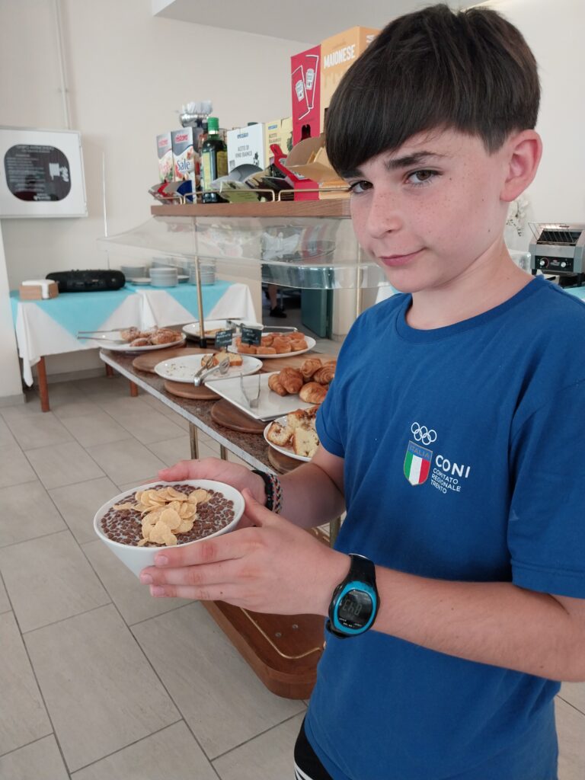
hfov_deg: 53.1
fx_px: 586
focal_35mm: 26
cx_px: 292
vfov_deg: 67.3
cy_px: 390
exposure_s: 1/50
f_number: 1.8
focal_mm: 4
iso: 80
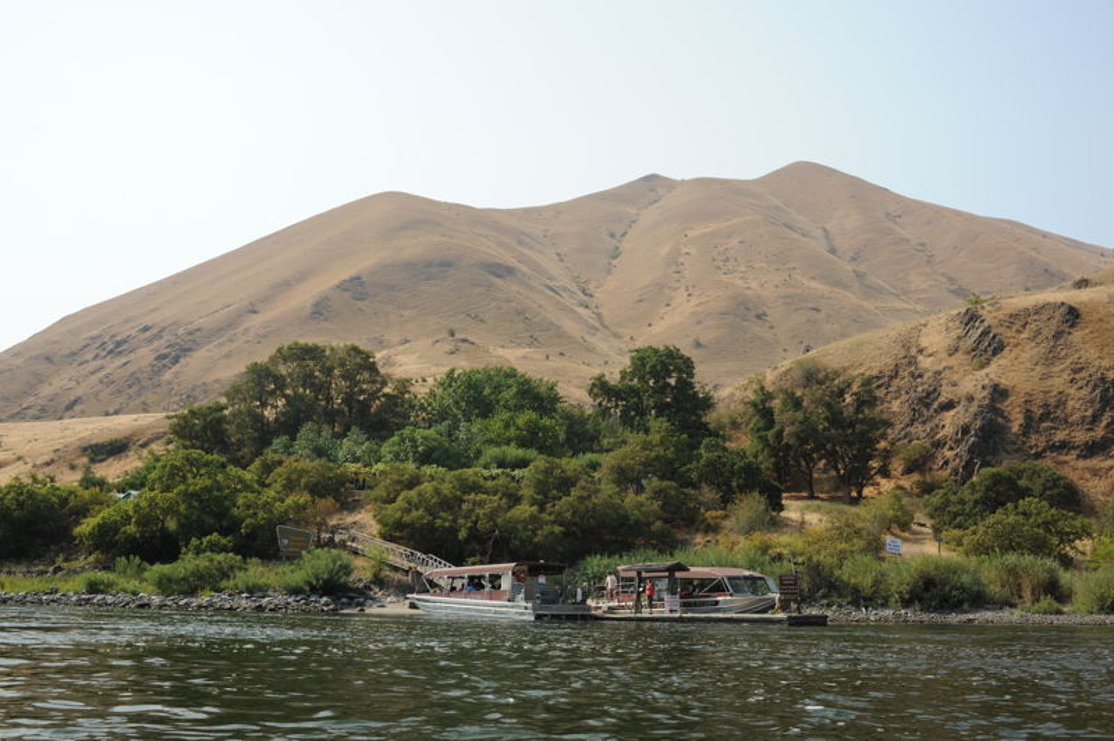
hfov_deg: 54.5
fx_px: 1082
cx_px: 557
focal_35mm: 35
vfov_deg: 37.8
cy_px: 370
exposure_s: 1/320
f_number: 10
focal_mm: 35
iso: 400
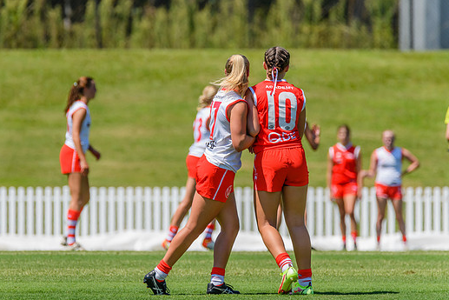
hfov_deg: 2.6
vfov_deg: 1.7
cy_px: 144
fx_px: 9893
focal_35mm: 793
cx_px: 201
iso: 800
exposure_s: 1/2000
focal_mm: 600
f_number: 10
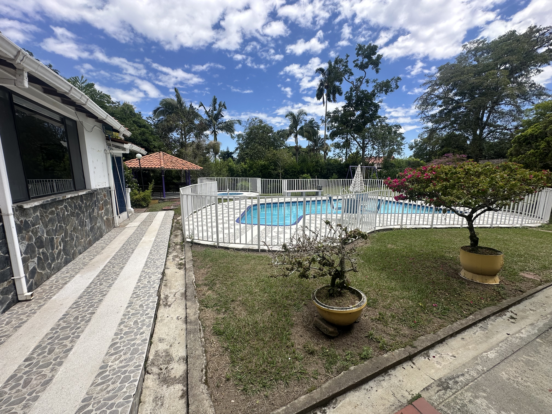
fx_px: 223
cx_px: 276
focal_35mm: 14
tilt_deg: -9.1
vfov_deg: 85.7
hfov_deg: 102.1
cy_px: 207
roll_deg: +0.2
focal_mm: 2.22
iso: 50
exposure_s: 1/1770
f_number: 2.2
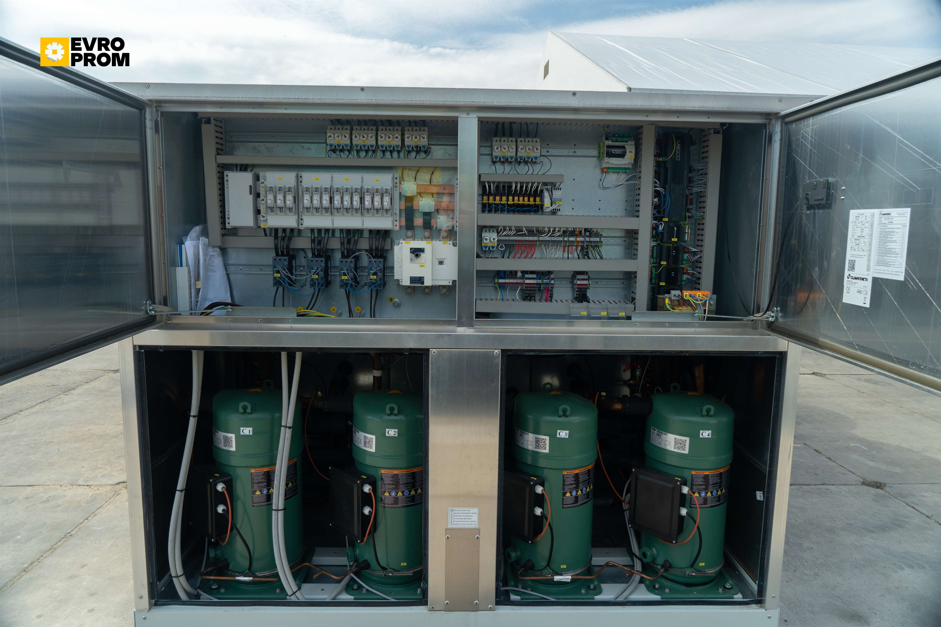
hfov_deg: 73.7
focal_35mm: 24
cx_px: 470
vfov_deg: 53.1
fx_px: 627
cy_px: 314
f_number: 7.1
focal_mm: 24
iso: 100
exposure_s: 1/60
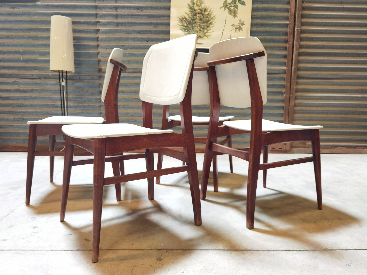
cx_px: 184
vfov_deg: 54.9
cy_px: 138
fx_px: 265
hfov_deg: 69.4
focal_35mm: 25
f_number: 1.9
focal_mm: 6.71
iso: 400
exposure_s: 1/25
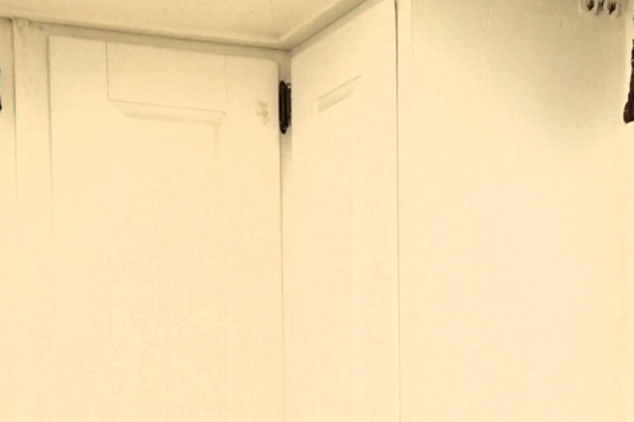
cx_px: 441
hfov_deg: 16.9
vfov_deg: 10.3
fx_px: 2131
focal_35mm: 121
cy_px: 882
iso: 400
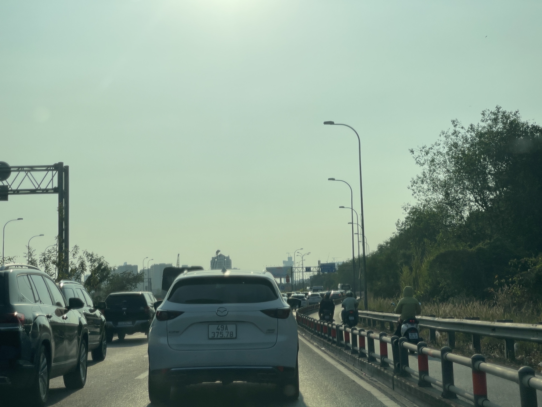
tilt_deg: +4.7
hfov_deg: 30.3
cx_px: 271
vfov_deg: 22.9
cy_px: 204
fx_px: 1002
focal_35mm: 64
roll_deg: +2.8
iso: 20
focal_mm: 7.5
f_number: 2.2
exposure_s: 1/2597
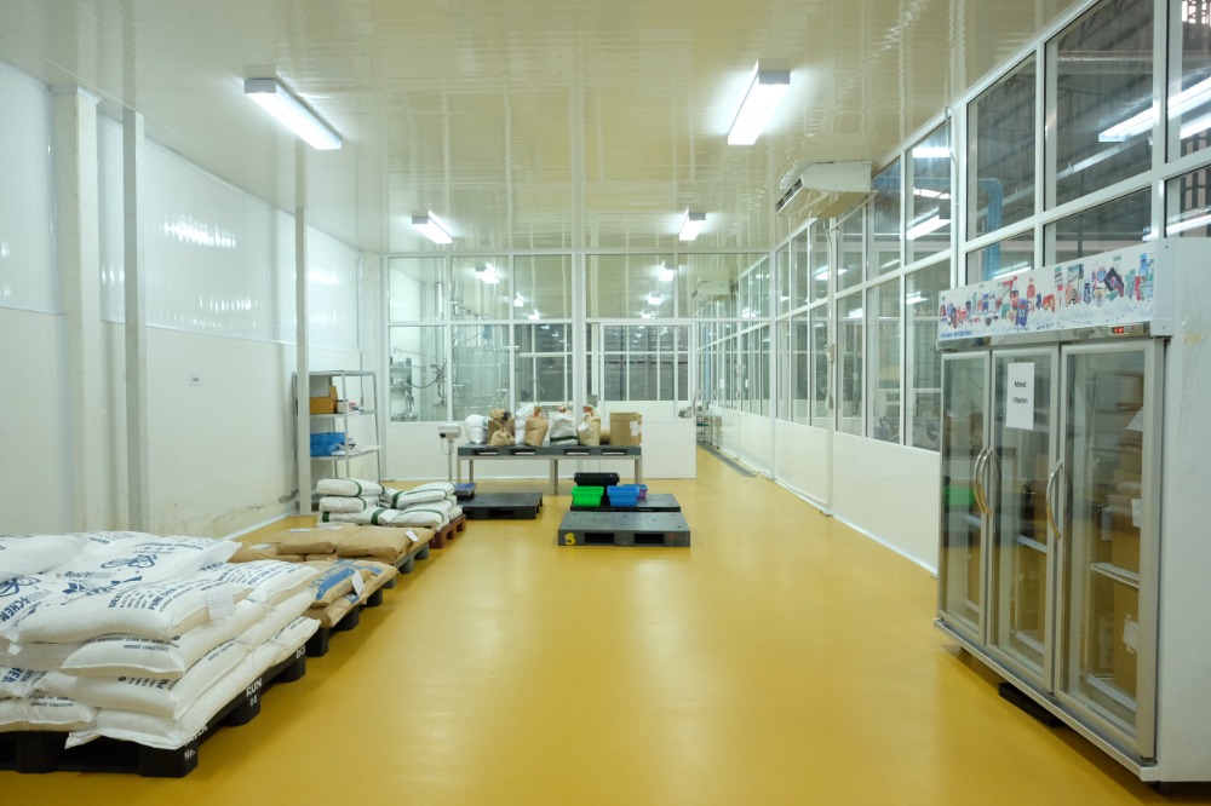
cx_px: 606
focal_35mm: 21
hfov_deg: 81.2
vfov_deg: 59.5
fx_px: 706
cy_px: 403
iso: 2500
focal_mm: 14
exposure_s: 1/60
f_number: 4
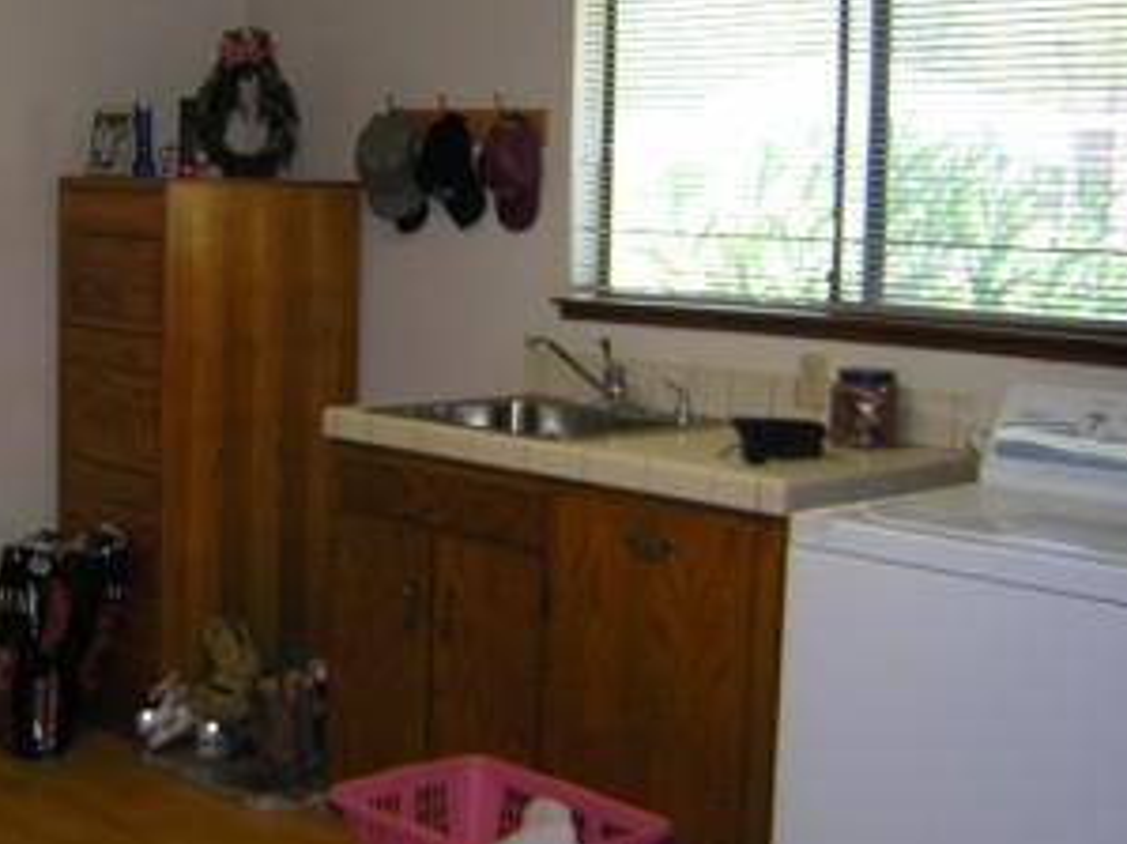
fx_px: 1757
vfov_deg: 27.0
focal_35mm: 54
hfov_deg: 35.5
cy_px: 358
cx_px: 464
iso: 100
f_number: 2.6
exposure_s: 1/26.1
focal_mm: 4.7
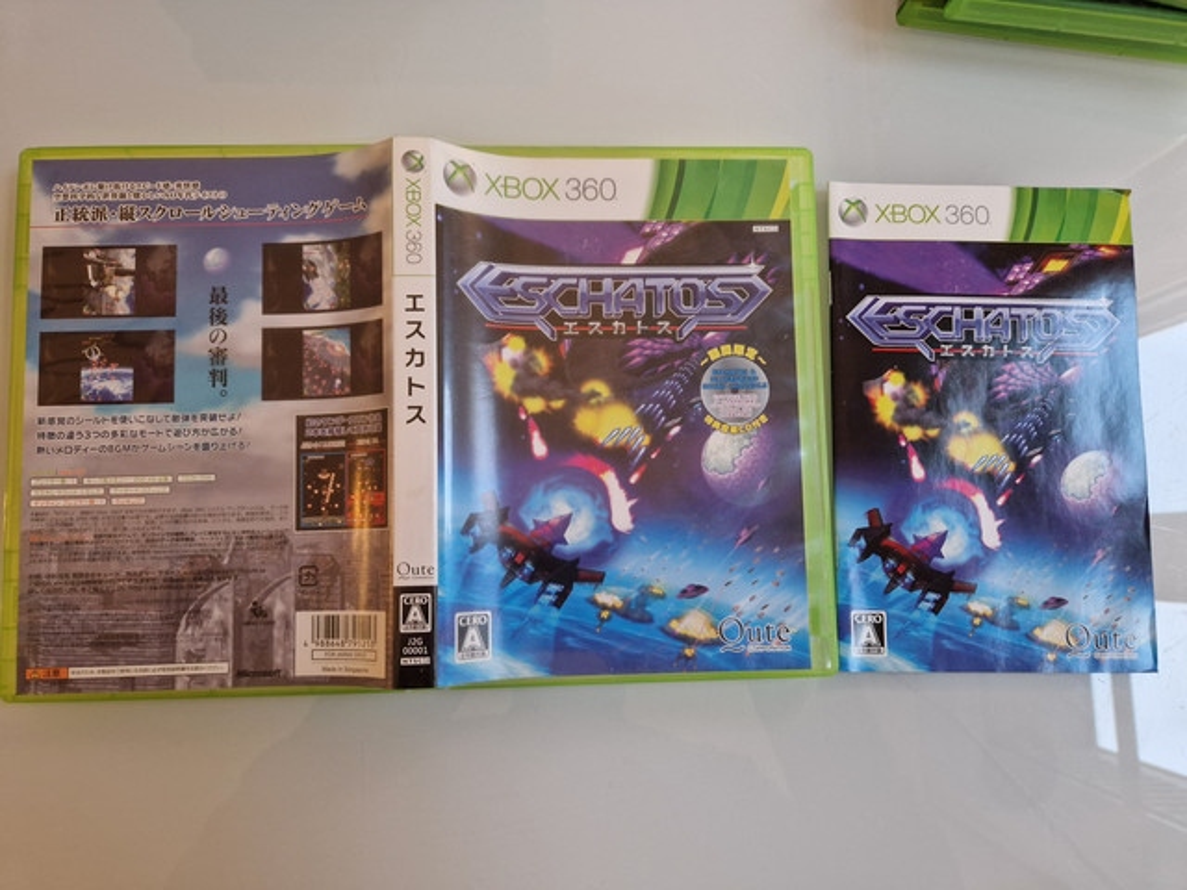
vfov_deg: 58.9
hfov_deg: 73.9
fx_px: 789
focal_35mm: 23
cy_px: 445
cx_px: 594
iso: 400
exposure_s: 1/100
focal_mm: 5.4
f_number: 1.8
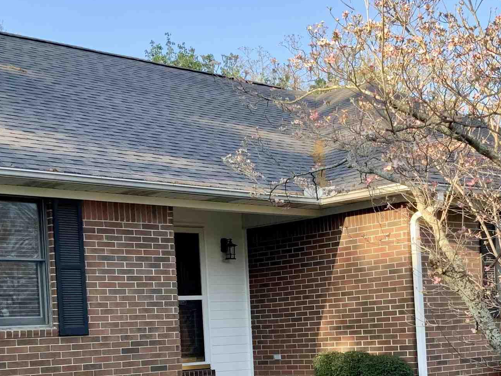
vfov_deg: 20.7
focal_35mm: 69
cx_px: 313
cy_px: 358
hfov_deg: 28.1
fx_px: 999
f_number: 1.8
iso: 16
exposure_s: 1/134
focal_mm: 3
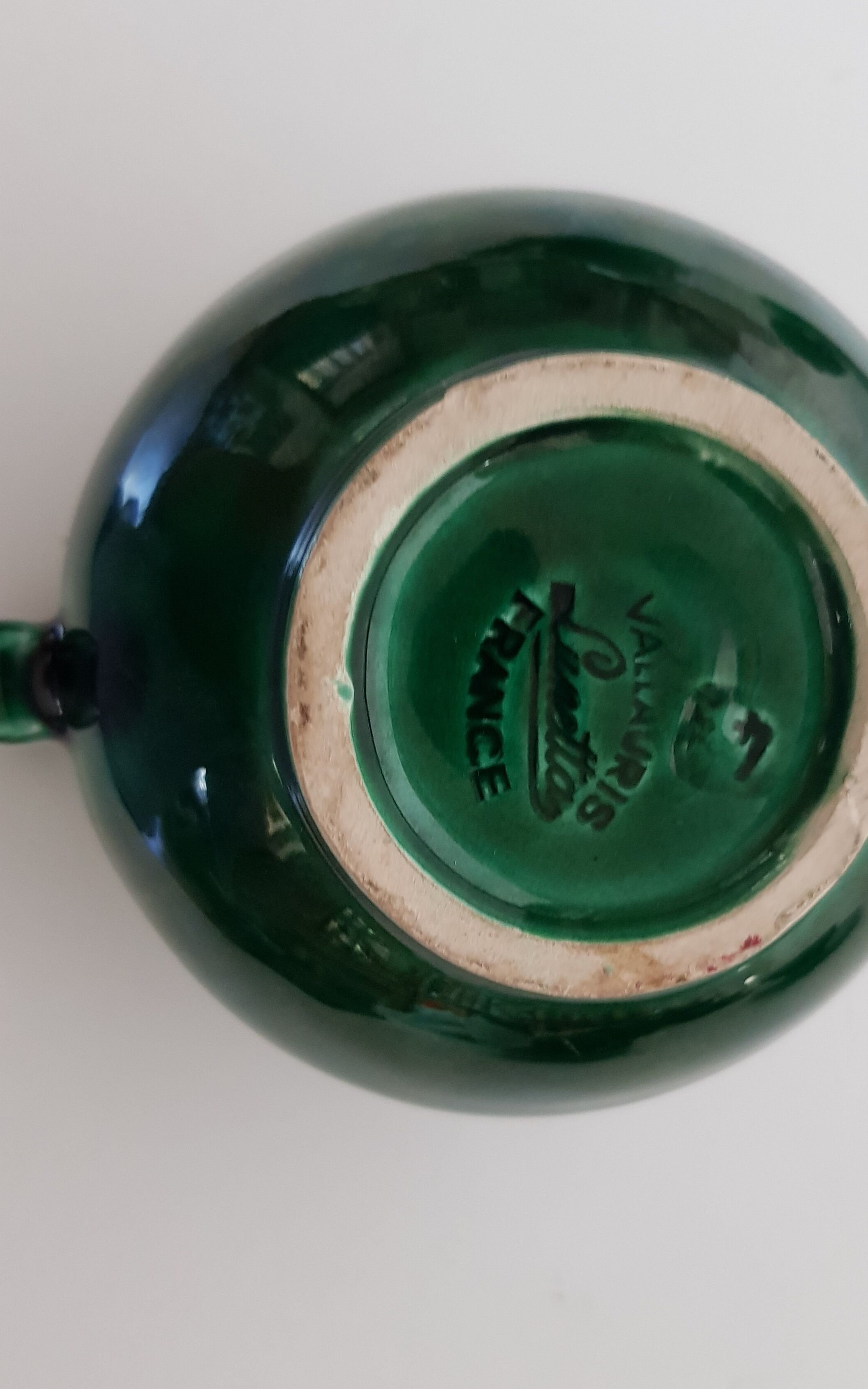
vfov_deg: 58.0
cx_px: 503
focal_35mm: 33
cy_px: 758
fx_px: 1249
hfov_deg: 38.2
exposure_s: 1/18
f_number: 1.7
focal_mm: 4.2
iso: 200
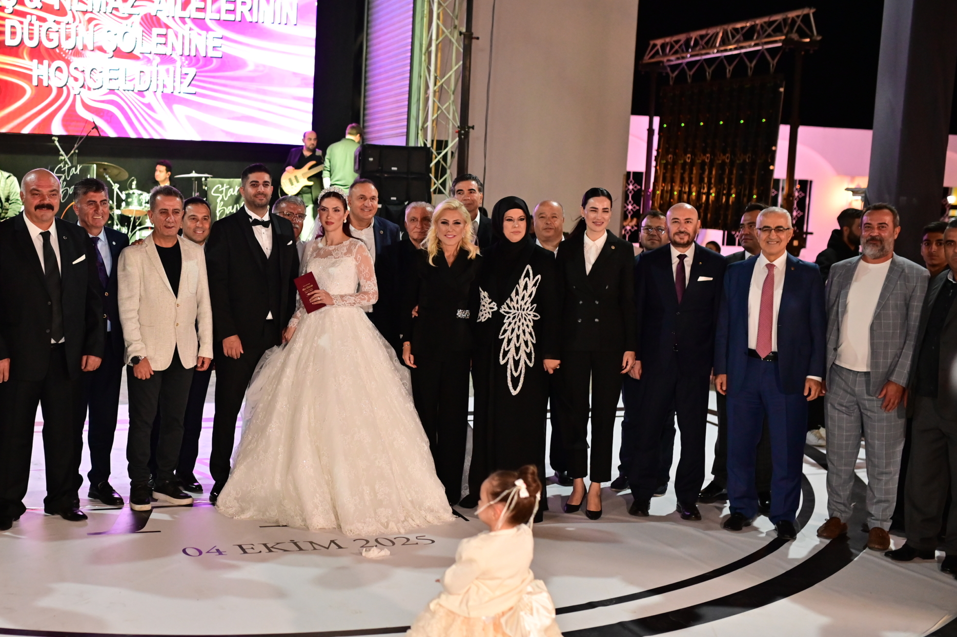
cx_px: 304
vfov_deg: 28.0
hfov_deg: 40.5
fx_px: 1275
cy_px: 344
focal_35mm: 48
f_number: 2.2
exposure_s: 1/250
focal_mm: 35
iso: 3200
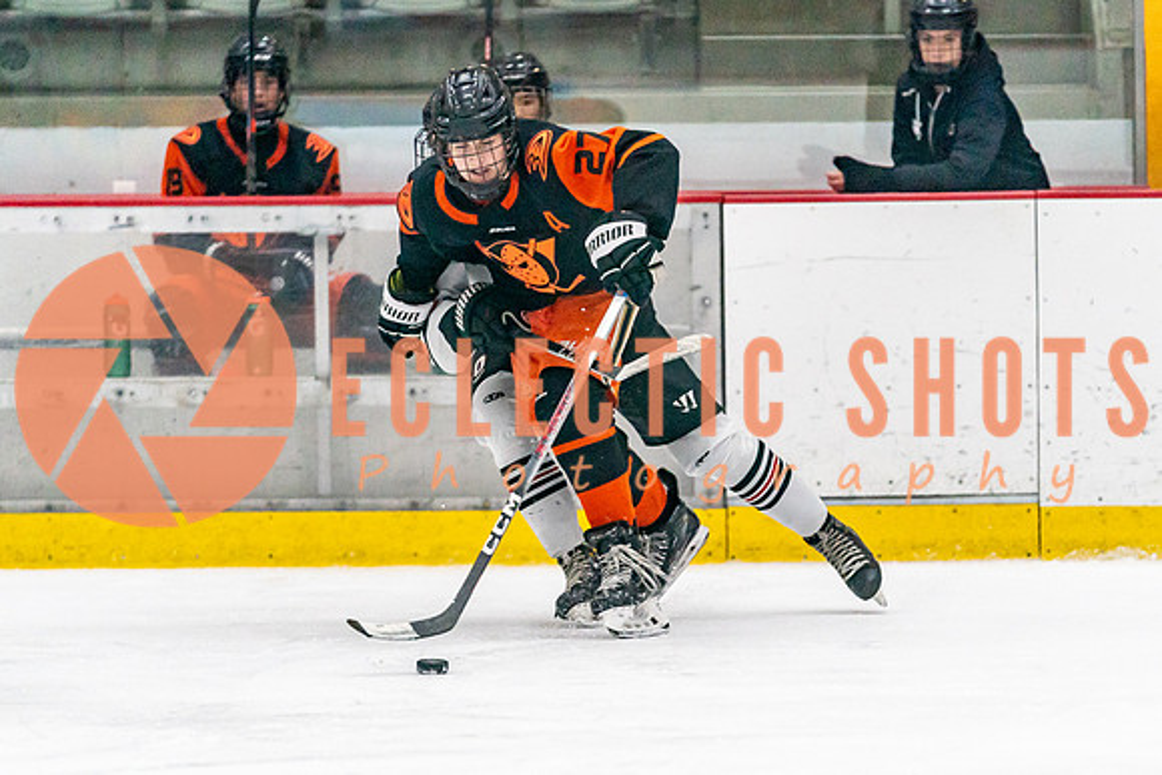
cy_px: 581
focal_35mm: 321
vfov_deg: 4.3
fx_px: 10352
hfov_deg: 6.4
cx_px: 626
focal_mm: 200
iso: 3200
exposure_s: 1/1250
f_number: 2.8
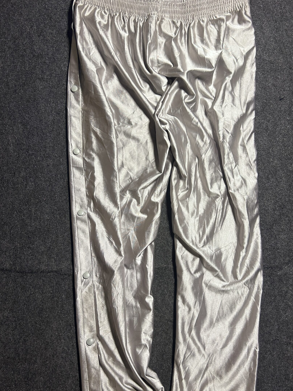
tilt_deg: -59.6
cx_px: 160
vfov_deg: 58.3
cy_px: 211
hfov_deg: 45.4
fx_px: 350
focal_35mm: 31
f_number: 1.5
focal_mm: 5.7
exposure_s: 1/50
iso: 160
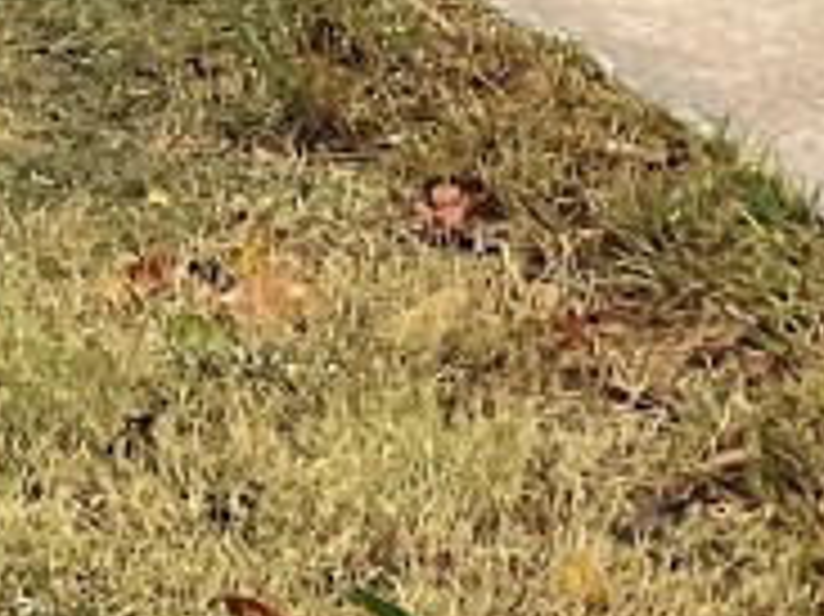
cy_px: -1052
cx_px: -1076
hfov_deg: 10.6
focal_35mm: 162
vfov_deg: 8.1
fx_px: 3854
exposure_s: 1/461
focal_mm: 3
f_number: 1.8
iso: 16
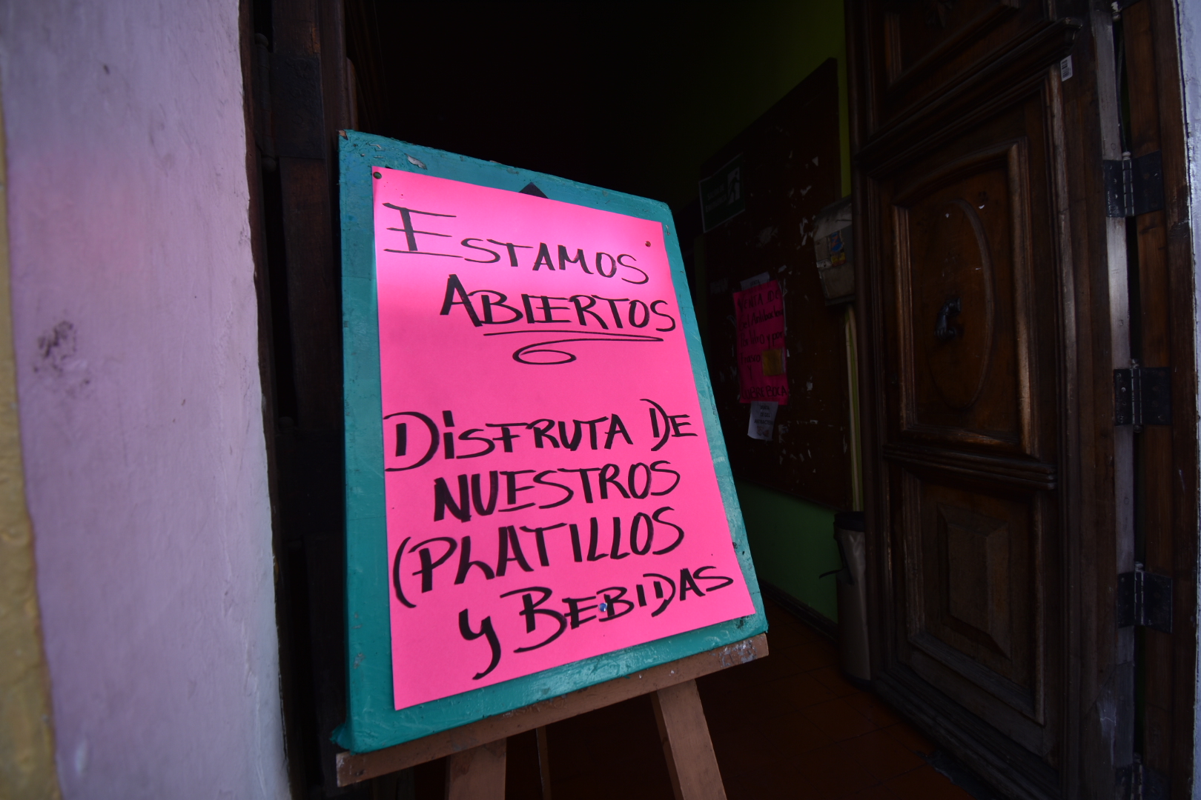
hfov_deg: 100.4
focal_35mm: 15
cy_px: 400
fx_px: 500
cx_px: 600
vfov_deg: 77.3
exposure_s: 1/100
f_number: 4.5
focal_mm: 10
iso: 100
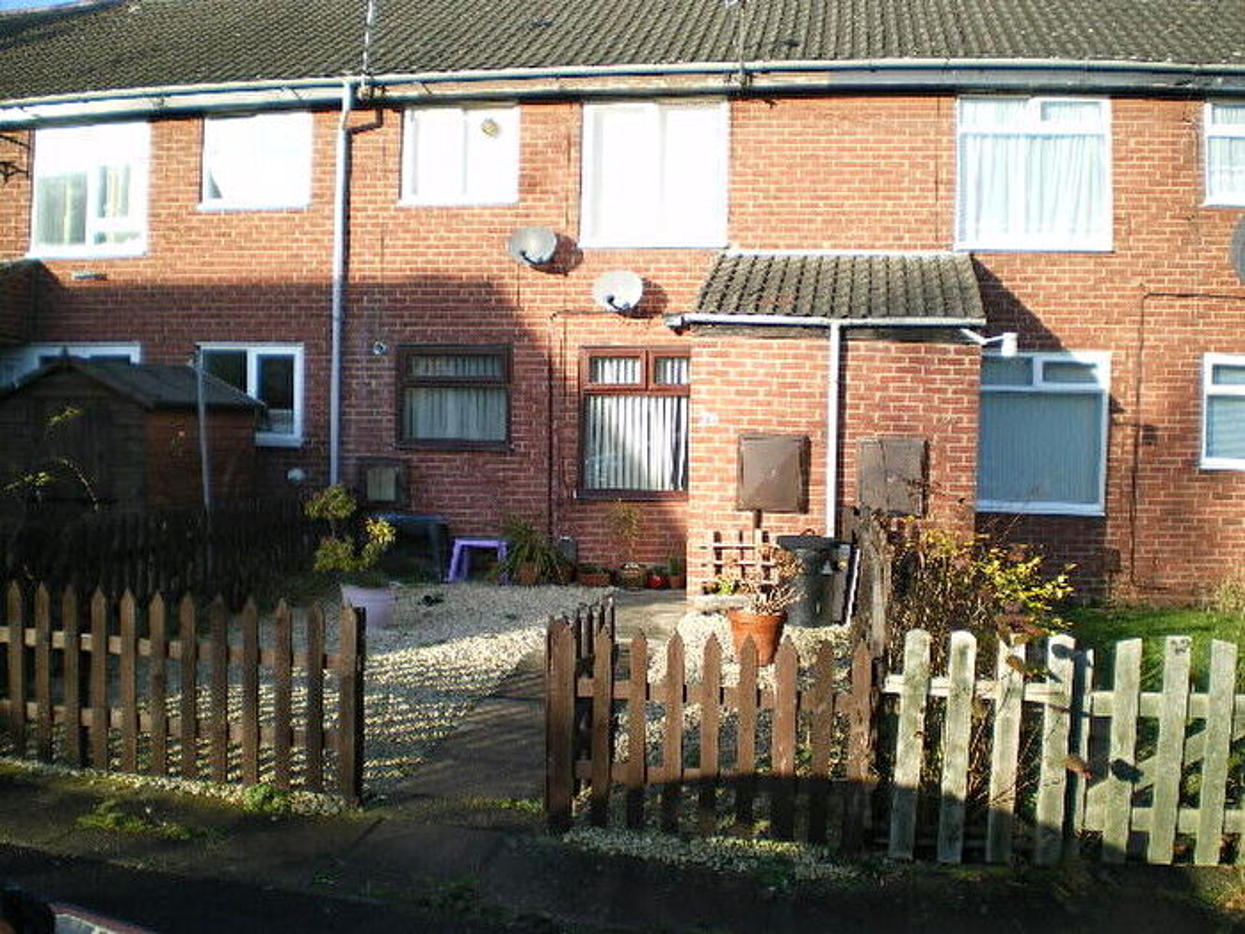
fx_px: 1295
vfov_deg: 39.7
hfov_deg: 51.4
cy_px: 467
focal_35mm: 36
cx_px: 622
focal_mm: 6.3
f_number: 3.1
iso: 50
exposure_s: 1/200
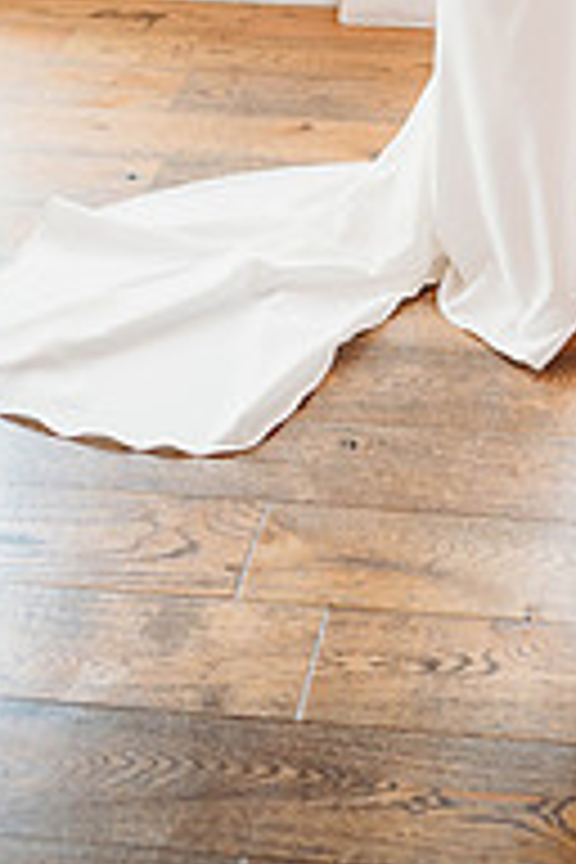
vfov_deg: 23.0
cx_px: 502
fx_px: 1968
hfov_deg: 16.5
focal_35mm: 82
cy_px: -140
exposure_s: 1/200
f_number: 2
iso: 360
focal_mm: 35
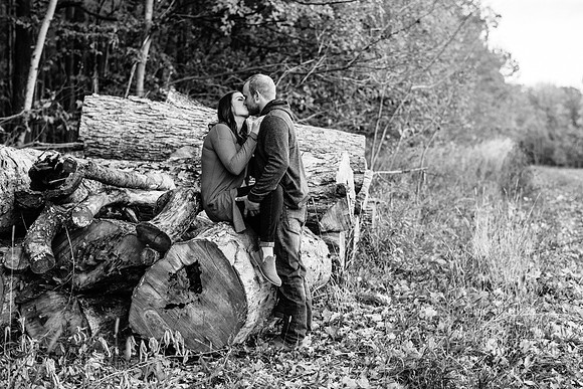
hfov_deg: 34.5
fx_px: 939
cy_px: 194
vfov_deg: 23.4
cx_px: 292
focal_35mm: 58
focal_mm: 58
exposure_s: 1/200
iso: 320
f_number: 2.8
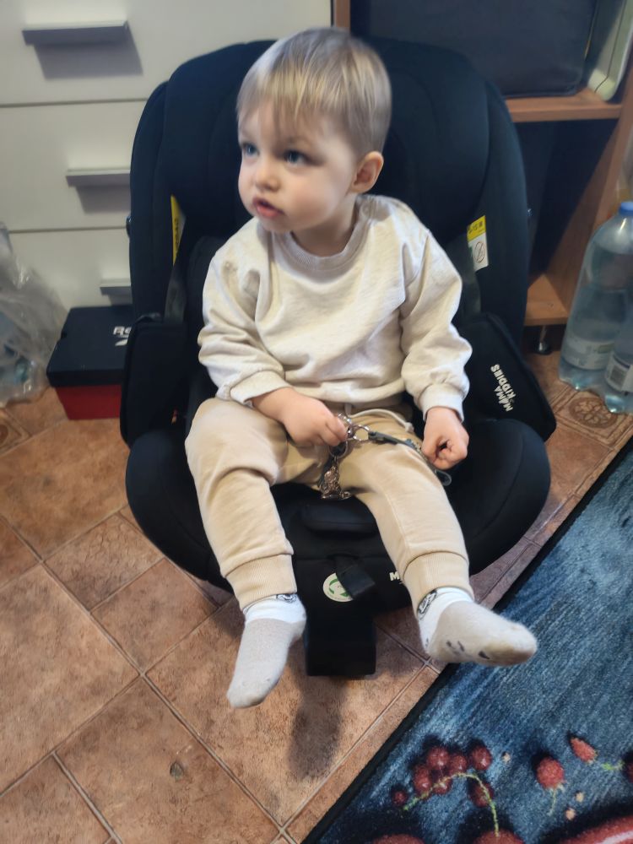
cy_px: 422
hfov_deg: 51.4
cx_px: 316
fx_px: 658
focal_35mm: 27
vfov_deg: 65.3
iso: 4000
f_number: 1.9
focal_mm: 6.12
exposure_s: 1/20
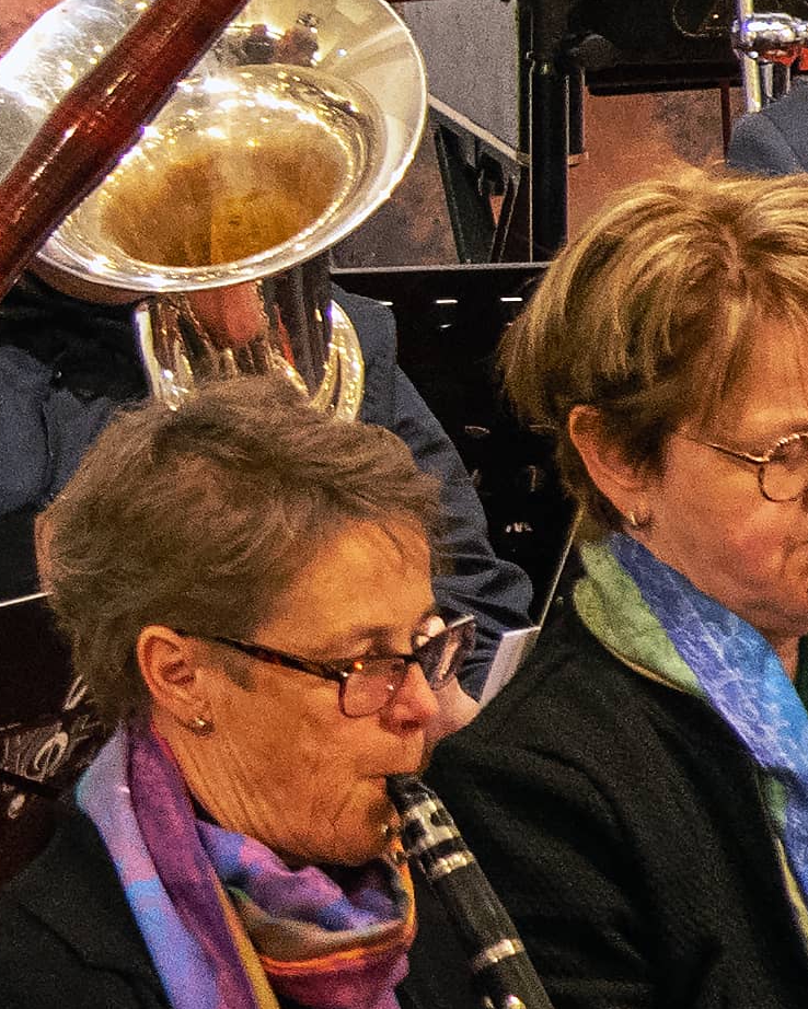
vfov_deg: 1.9
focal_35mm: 1002
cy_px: 172
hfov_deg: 1.5
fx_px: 29942
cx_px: -2180
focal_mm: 103
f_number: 5.6
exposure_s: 1/15
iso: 3200
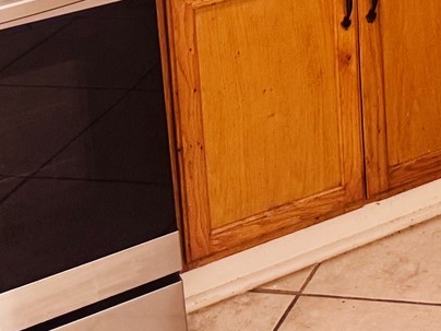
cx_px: 628
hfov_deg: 18.6
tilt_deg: -9.9
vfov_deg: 13.7
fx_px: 1210
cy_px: -282
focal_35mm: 95
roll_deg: +0.9
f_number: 1.78
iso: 200
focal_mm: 6.76
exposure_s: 1/60
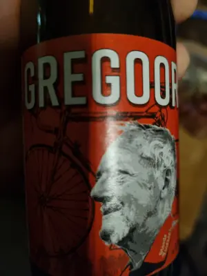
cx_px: 104
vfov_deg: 67.3
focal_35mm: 26
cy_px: 138
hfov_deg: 53.1
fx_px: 207
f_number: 1.8
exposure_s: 1/25
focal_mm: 5.4
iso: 1250
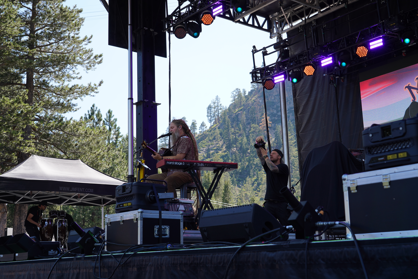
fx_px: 569
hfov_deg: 40.3
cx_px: 209
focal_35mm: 49
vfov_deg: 27.5
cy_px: 140
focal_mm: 49
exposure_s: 1/160
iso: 100
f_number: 6.3
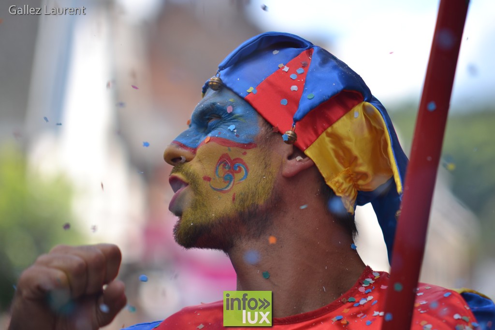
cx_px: 248
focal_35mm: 225
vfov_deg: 6.1
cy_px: 165
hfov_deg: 9.1
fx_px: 3094
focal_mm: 150
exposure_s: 1/400
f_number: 2.8
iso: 100
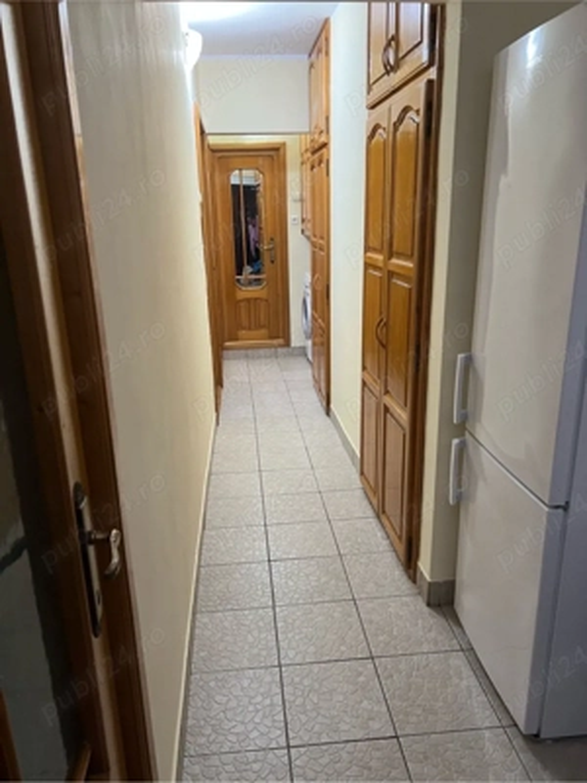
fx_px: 588
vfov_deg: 67.3
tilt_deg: -15.7
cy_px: 392
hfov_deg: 53.1
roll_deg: +2.9
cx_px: 294
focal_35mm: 26
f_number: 1.5
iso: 125
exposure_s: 1/50
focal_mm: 5.7
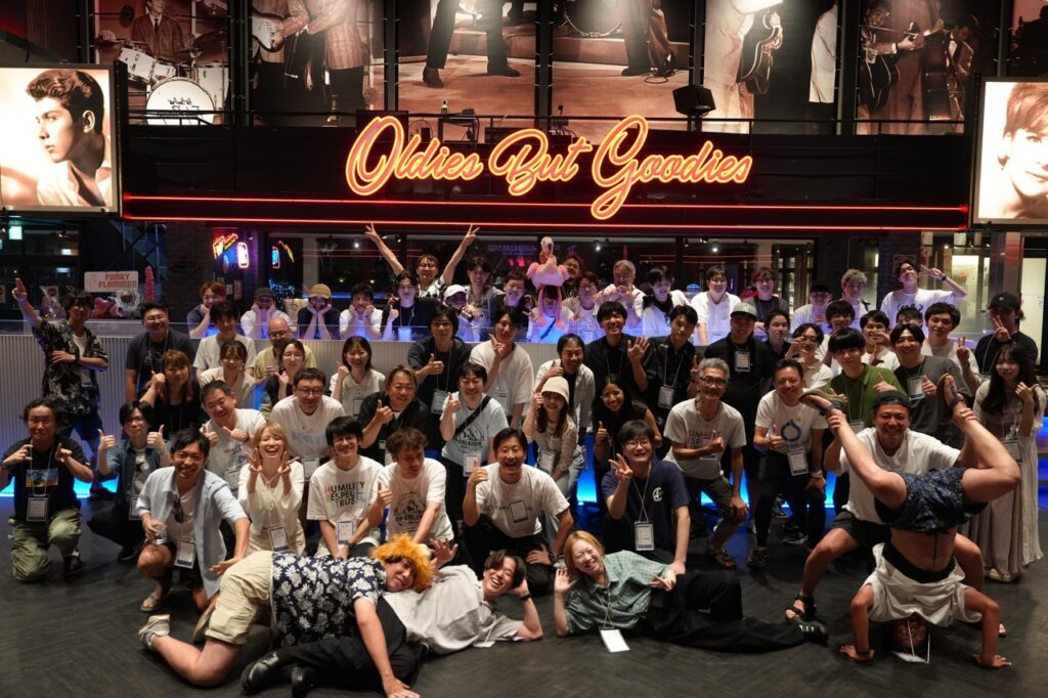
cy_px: 349
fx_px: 873
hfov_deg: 61.9
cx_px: 524
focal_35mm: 30
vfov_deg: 43.6
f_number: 4
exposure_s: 1/160
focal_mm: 30
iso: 3200
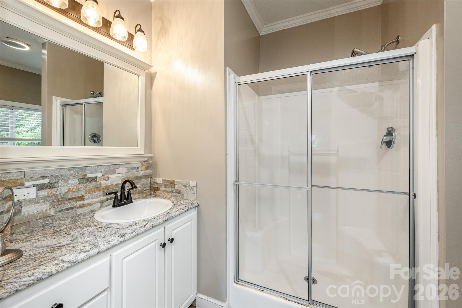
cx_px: 231
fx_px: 180
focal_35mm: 14
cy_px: 154
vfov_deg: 81.3
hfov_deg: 104.2
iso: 320
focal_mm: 14
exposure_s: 1/40
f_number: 7.1
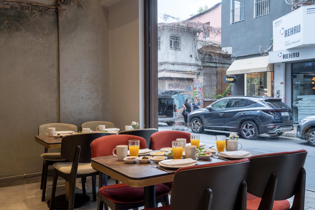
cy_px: 105
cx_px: 158
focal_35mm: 35
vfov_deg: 37.9
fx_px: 306
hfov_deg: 54.4
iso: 400
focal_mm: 35
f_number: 16
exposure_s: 1/15
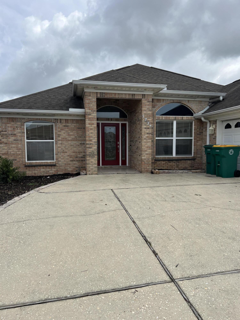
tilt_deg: -3.8
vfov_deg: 67.3
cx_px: 120
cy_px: 160
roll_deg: +0.3
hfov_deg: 53.1
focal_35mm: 26
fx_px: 240
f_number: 1.5
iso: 50
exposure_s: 1/5319
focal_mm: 5.7
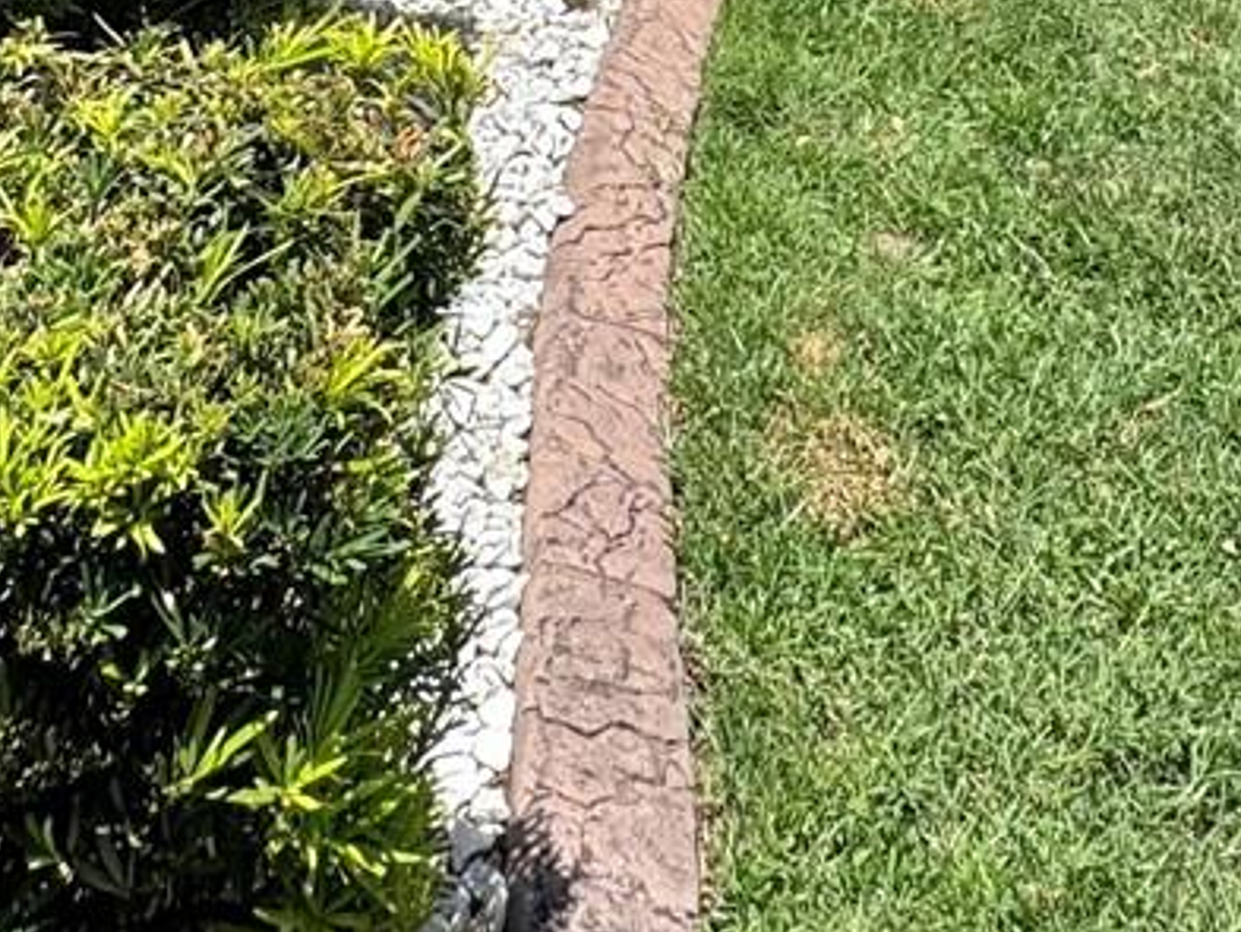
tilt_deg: -6.6
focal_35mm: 57
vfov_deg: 20.1
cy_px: -654
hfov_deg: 33.4
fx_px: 2044
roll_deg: +1.0
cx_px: 837
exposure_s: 1/1236
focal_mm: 2.22
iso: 50
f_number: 2.2
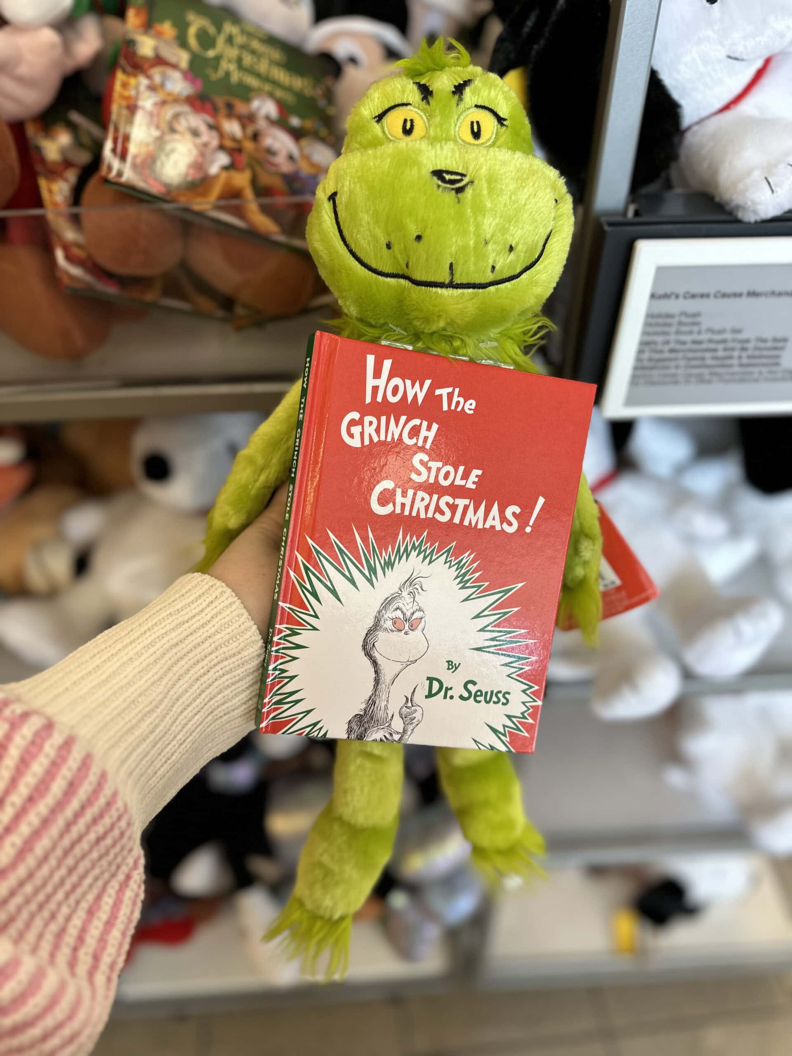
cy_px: 528
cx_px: 396
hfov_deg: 56.8
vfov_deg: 71.6
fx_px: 732
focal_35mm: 24
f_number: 1.8
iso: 64
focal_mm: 6.9
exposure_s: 1/94
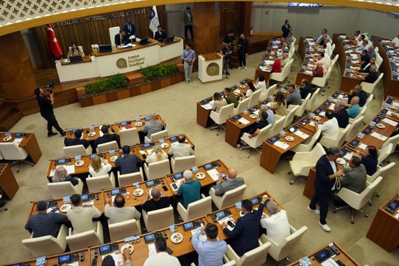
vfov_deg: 46.4
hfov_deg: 65.5
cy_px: 133
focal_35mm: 28
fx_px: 310
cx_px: 200
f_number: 4
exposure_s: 1/160
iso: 1600
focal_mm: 28
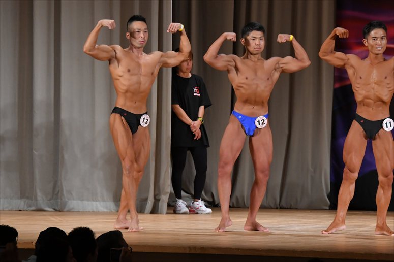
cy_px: 131
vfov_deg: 6.1
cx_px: 197
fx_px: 2461
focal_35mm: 225
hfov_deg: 9.2
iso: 3200
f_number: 5.6
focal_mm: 150
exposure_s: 1/400
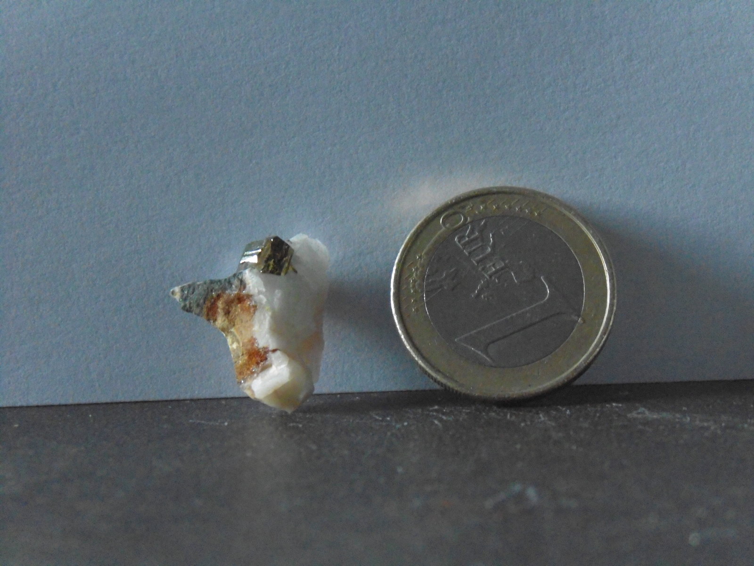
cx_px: 377
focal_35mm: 97
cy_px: 283
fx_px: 2113
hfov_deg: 20.2
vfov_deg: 15.2
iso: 800
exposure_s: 1/3
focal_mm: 17.6
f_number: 4.6
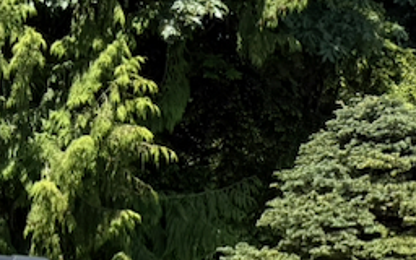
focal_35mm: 127
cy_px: 512
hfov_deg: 12.8
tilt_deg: -7.1
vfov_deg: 9.6
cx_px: -567
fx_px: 1440
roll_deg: +1.3
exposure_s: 1/1585
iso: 80
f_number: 1.78
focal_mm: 6.76
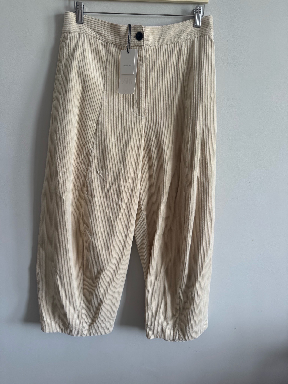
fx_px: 266
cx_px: 144
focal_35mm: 24
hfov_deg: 56.8
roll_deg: -4.3
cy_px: 192
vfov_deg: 71.6
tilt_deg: -15.1
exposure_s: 1/109
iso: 200
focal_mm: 6.76
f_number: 1.78
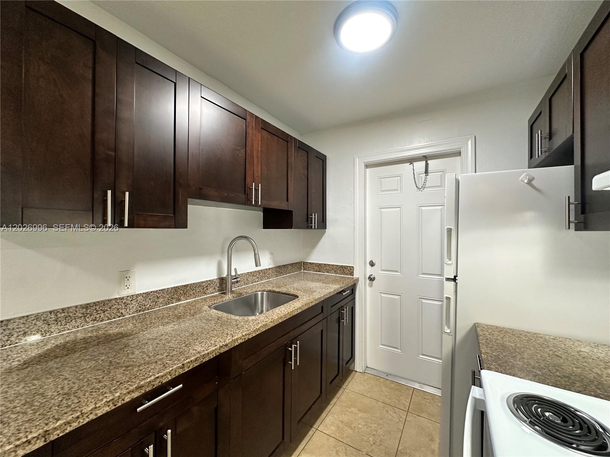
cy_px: 228
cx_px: 305
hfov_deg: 102.1
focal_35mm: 14
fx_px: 247
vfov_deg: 85.7
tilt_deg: +1.1
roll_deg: -0.8
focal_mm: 2.22
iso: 200
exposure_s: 1/60
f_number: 2.2
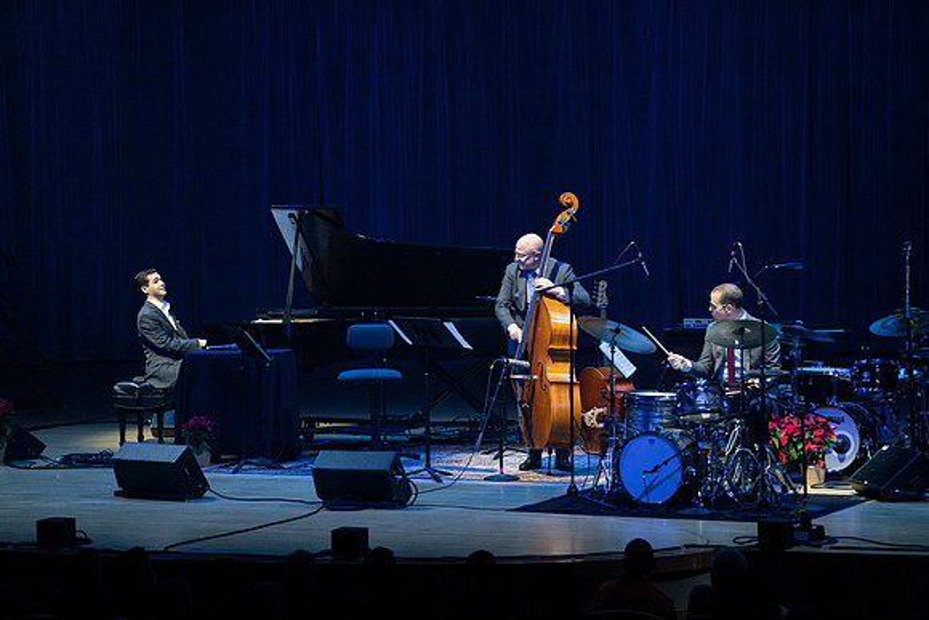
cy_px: 310
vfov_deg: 9.1
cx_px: 464
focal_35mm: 151
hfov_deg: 13.6
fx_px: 3897
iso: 2500
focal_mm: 151
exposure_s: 1/250
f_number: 7.1
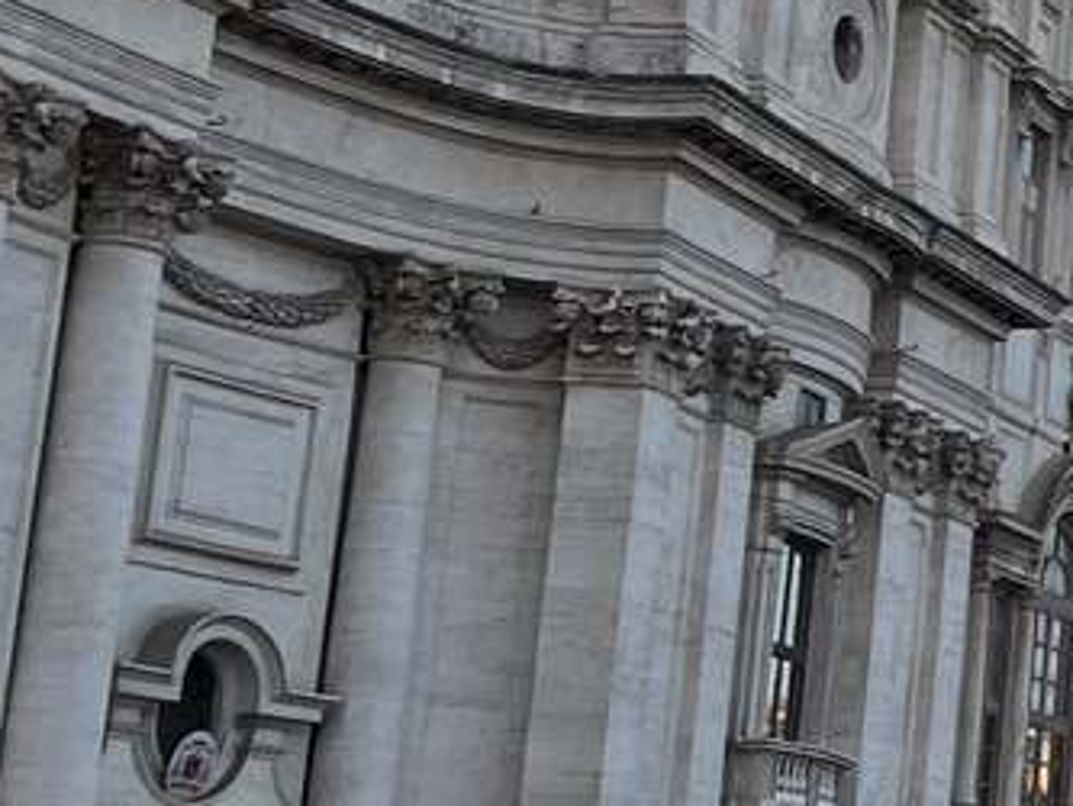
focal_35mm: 125
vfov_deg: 11.9
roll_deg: +0.2
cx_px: 2388
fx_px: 3876
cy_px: 316
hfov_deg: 12.9
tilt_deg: +13.8
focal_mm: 5.7
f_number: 1.5
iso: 50
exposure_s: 1/1196
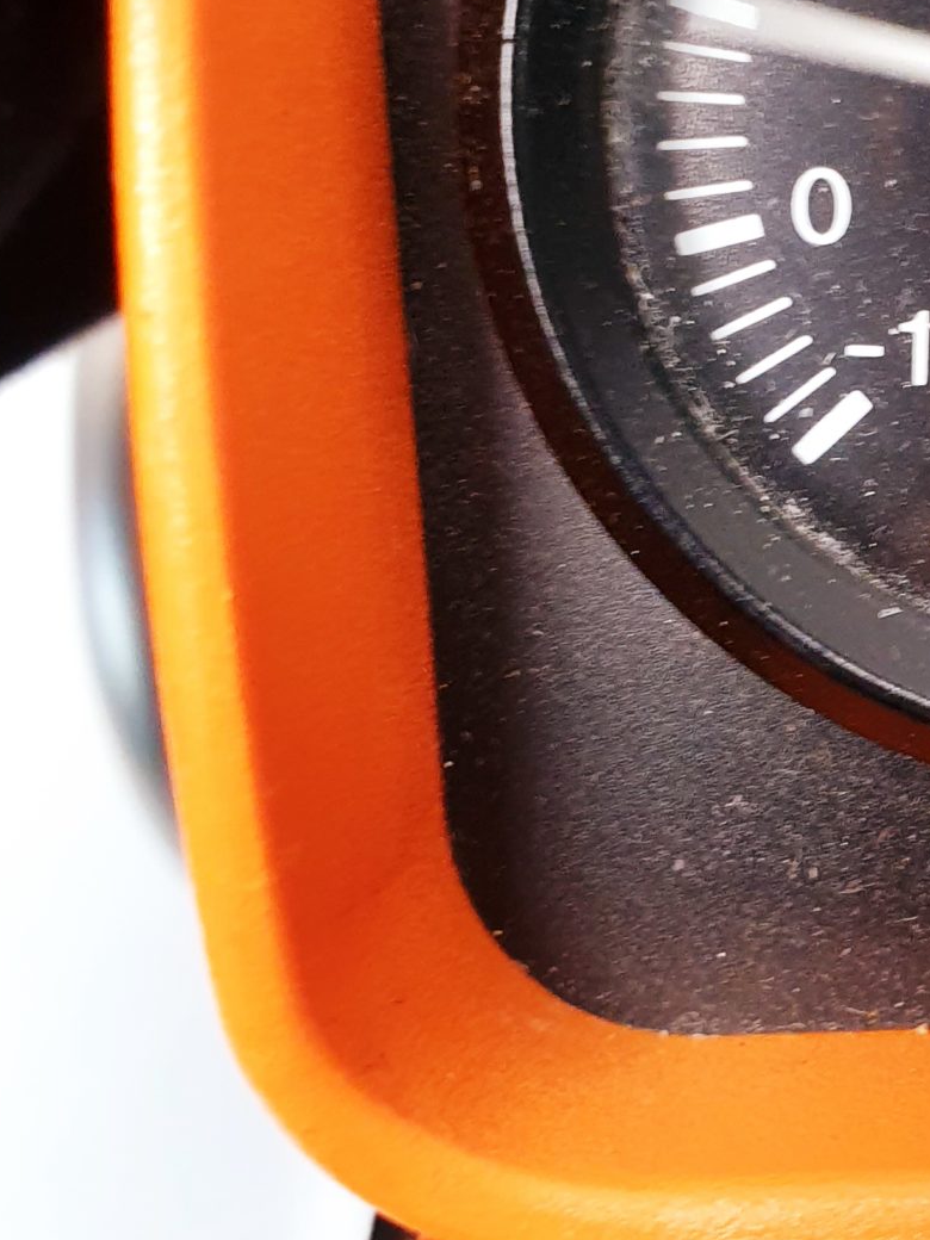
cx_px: 936
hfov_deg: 22.1
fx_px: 2293
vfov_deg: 30.2
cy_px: 496
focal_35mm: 64
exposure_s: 1/50
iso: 200
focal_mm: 4.3
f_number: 2.4
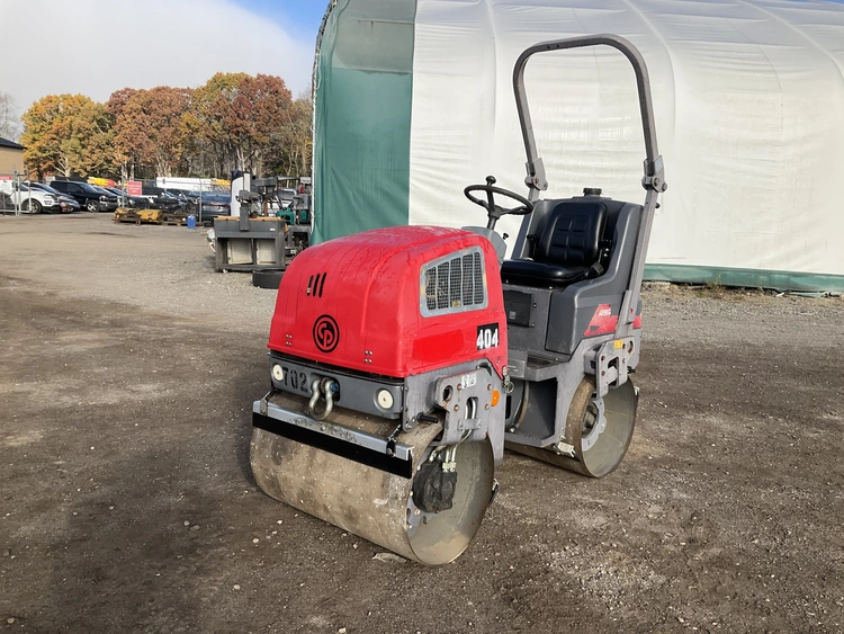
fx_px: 707
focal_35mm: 29
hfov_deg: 61.6
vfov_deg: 48.3
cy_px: 317
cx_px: 422
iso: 25
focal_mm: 3
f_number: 1.8
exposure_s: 1/1451
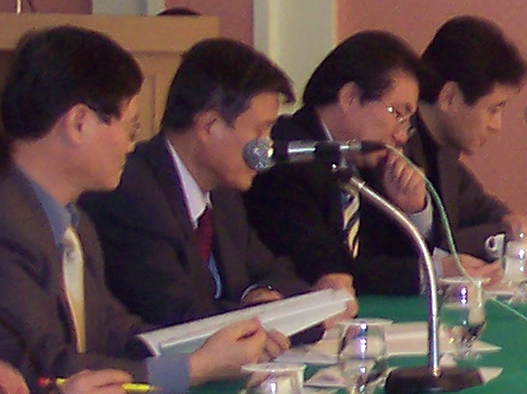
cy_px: 248
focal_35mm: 222
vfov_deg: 6.7
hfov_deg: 8.0
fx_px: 3378
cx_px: 1425
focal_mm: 8
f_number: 2.8
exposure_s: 1/45
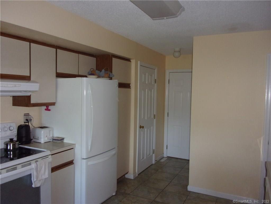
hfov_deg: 63.4
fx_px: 219
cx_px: 136
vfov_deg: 49.7
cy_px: 102
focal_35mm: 28
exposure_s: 1/34
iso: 250
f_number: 3.9
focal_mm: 5.1
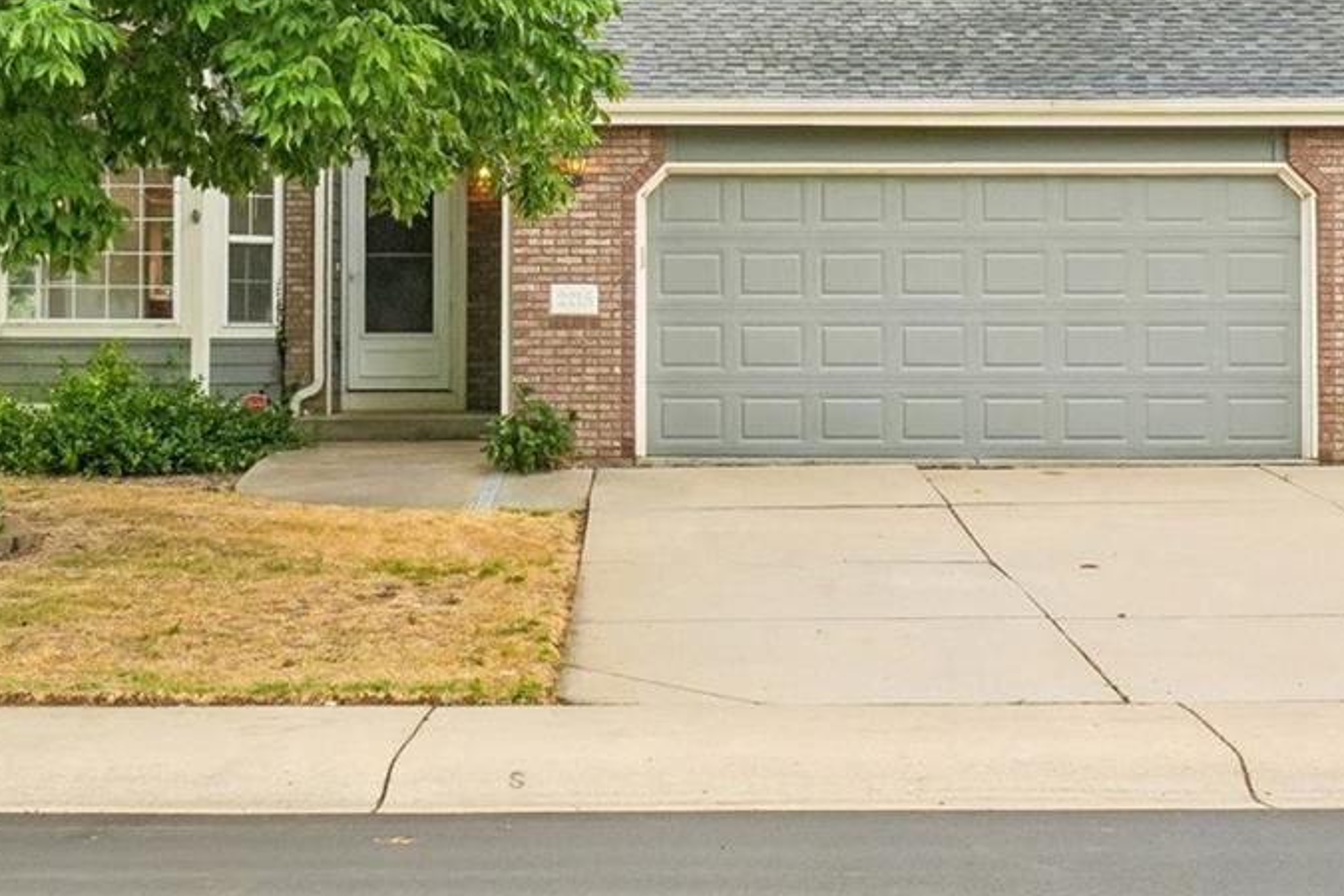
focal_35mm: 64
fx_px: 2389
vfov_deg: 21.0
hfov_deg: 31.4
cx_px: 655
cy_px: 209
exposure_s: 1/250
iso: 400
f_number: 8
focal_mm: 18
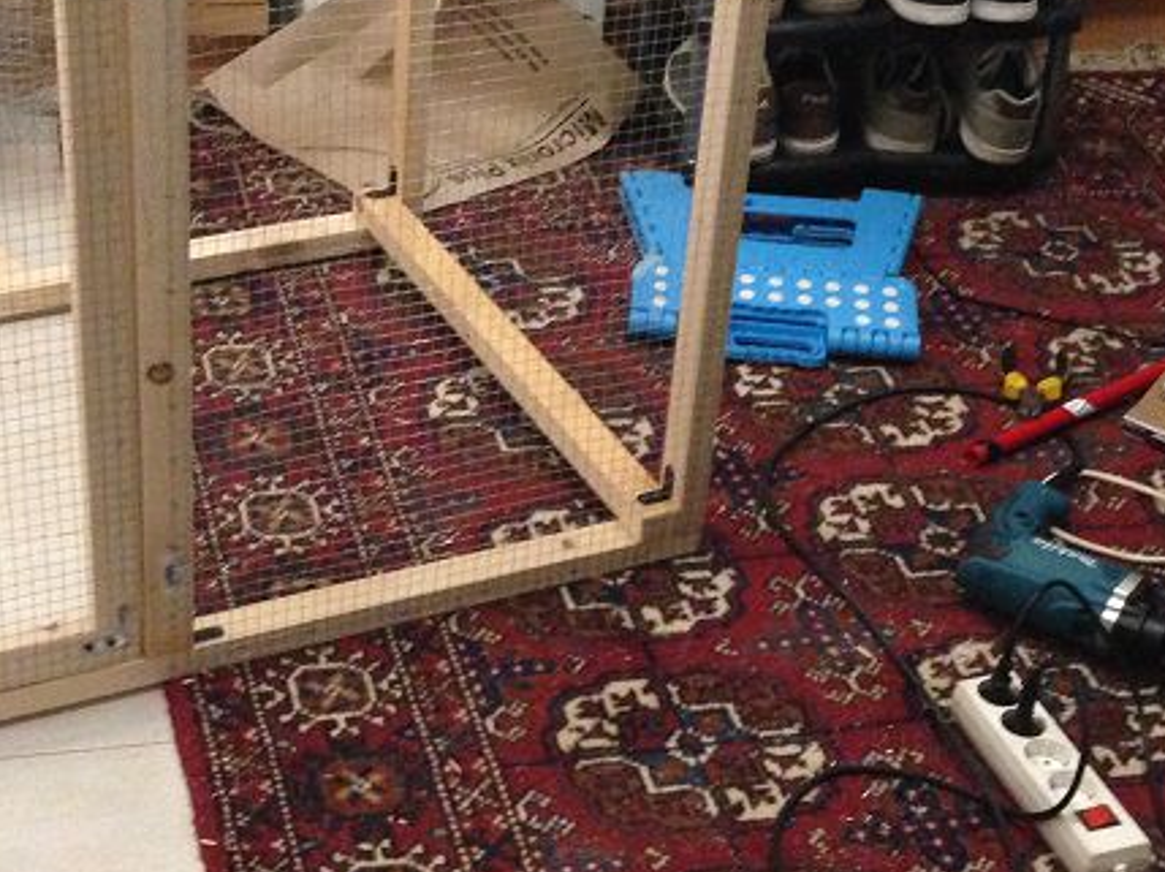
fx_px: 2589
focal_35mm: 77
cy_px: 456
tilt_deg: -34.0
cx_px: 568
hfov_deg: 25.4
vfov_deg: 19.1
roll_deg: -4.5
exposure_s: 1/15
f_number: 2.4
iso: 500
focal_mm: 4.12
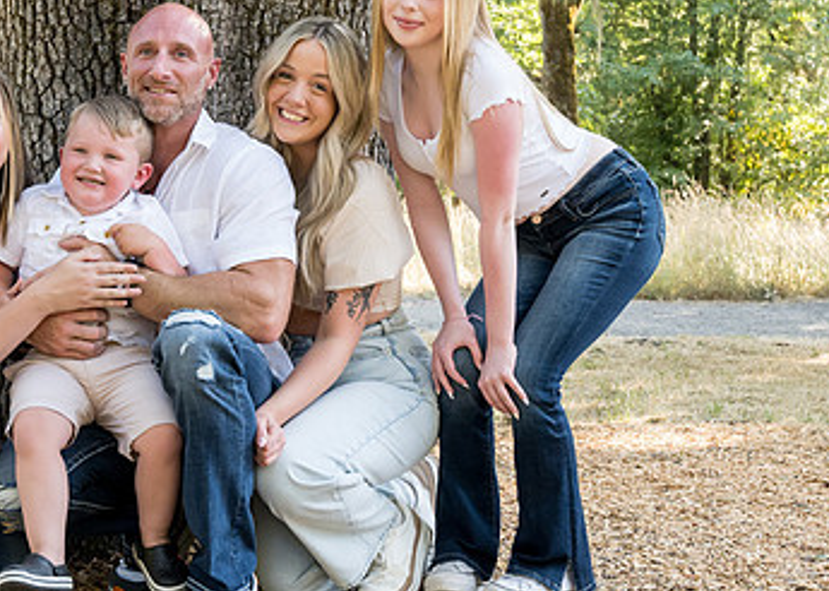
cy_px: 174
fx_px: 2259
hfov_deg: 20.7
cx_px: 229
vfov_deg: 14.9
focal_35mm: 96
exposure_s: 1/320
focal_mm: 44
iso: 3200
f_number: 6.3
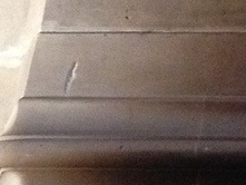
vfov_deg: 5.6
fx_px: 1799
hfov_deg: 7.6
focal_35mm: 253
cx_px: 411
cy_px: -275
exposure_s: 1/15
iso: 400
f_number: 2.4
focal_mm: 4.28
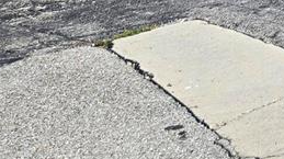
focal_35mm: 155
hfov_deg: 11.6
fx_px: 1166
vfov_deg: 6.6
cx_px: 667
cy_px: -431
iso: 25
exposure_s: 1/1449
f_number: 1.8
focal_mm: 5.4
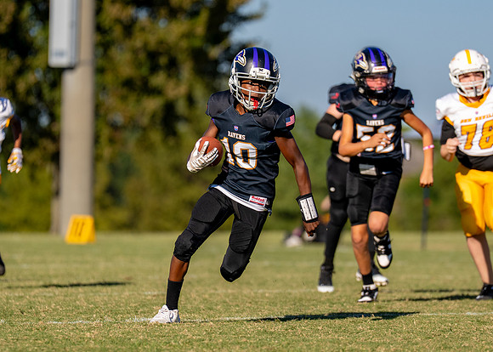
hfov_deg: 5.4
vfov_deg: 3.8
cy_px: 176
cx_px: 290
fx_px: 5258
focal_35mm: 376
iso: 160
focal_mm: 200
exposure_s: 1/4000
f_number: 2.8
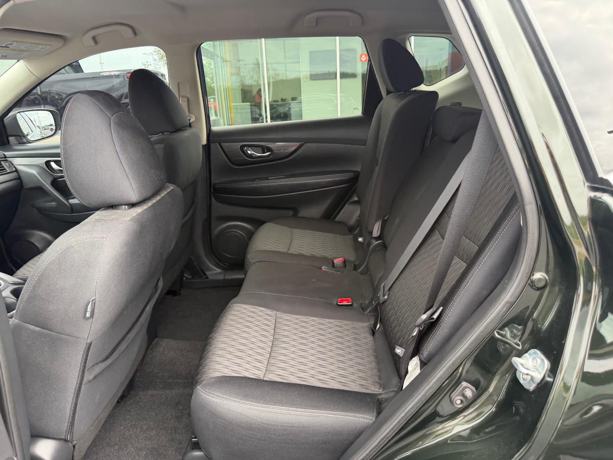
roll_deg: +1.1
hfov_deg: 71.6
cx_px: 306
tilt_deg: -15.6
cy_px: 230
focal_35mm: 24
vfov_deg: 56.8
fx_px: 425
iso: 125
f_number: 1.78
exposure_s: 1/204
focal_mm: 6.76
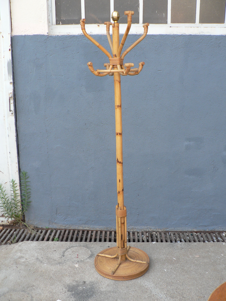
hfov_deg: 39.7
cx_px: 113
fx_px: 313
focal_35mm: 36
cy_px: 150
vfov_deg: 51.4
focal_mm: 6
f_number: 2.8
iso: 80
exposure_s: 1/125
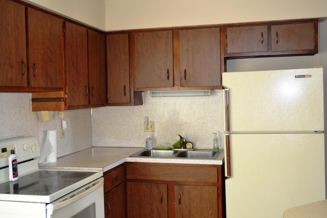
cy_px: 109
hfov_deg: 49.6
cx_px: 164
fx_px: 354
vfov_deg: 34.2
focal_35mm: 39
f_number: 4
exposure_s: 1/60
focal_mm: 26
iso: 1250
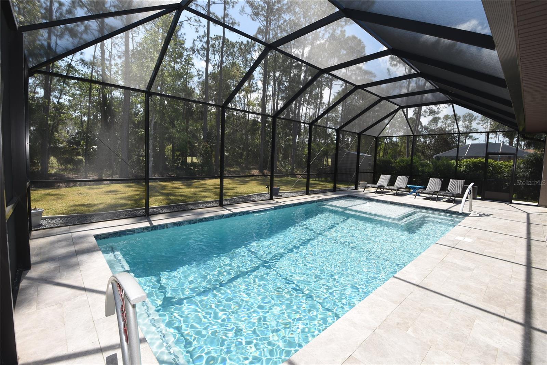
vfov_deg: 77.3
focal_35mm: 15
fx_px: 228
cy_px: 182
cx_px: 274
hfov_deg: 100.4
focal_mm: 10
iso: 100
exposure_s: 1/125
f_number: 5.6
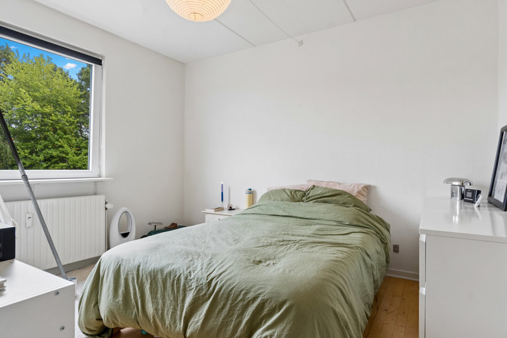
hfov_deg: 79.2
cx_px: 254
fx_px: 306
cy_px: 169
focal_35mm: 22
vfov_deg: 57.8
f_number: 8
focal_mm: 14.5
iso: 200
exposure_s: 1/8
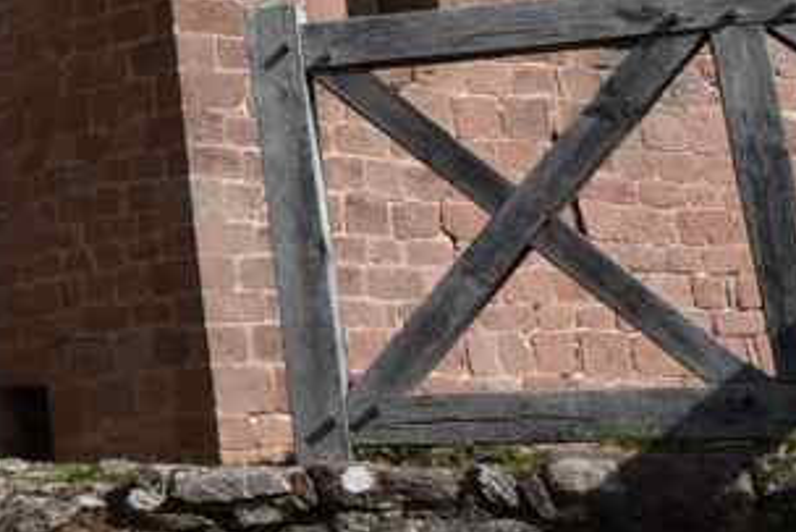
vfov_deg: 12.8
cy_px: -273
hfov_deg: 16.2
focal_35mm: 101
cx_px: -741
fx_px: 2234
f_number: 9
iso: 100
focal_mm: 24
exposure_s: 1/400
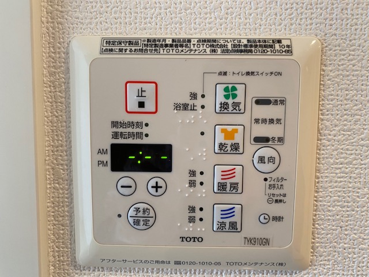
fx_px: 277
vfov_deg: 53.1
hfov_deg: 67.3
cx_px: 184
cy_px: 138
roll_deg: -0.5
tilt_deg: -4.9
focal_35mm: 26
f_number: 1.8
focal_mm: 4.25
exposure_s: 1/50
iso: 80
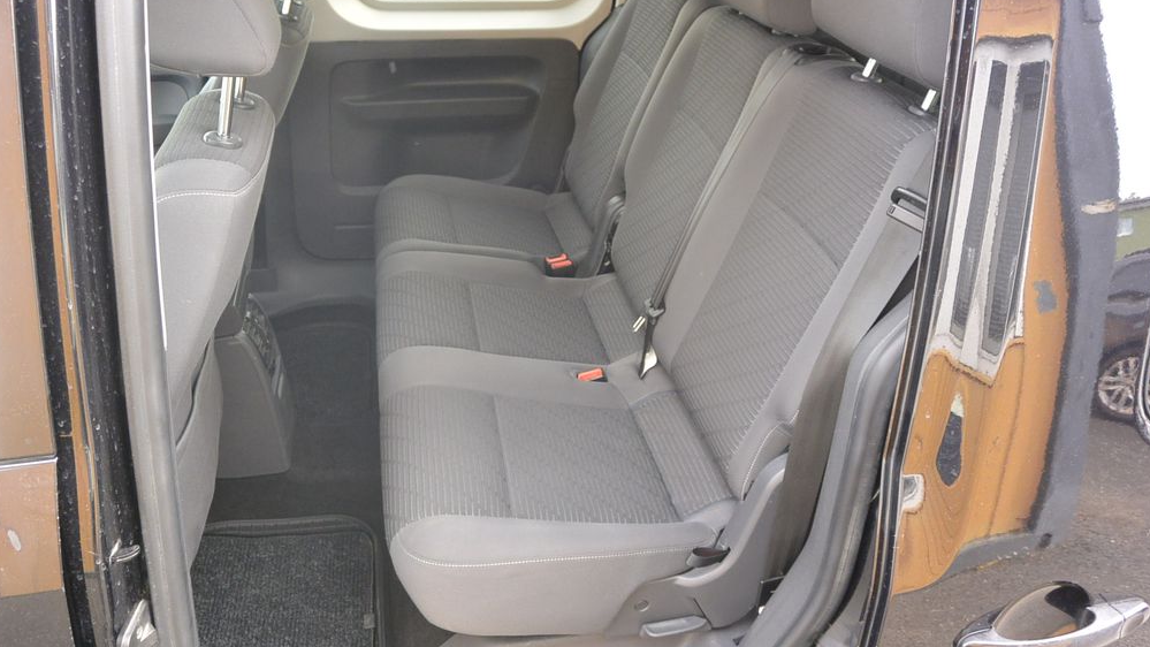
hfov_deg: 66.1
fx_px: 884
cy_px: 323
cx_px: 573
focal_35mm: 29
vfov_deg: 40.2
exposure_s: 1/100
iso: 400
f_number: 3.5
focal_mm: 10
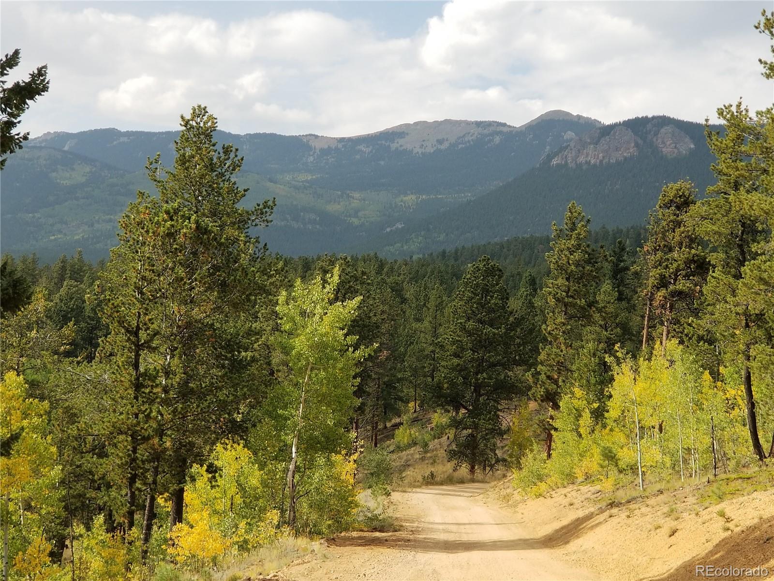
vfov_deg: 28.0
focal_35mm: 52
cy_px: 290
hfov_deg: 36.8
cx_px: 387
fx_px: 1163
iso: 25
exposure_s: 1/477
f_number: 2.4
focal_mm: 6
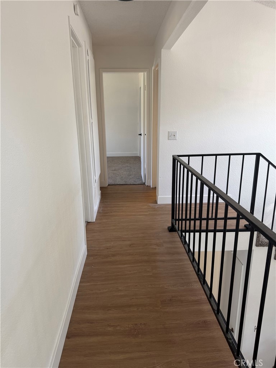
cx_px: 138
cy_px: 184
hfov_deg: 56.8
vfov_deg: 71.6
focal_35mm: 24
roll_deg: +0.1
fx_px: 255
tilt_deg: -14.6
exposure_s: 1/121
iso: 125
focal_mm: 6.76
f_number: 1.78
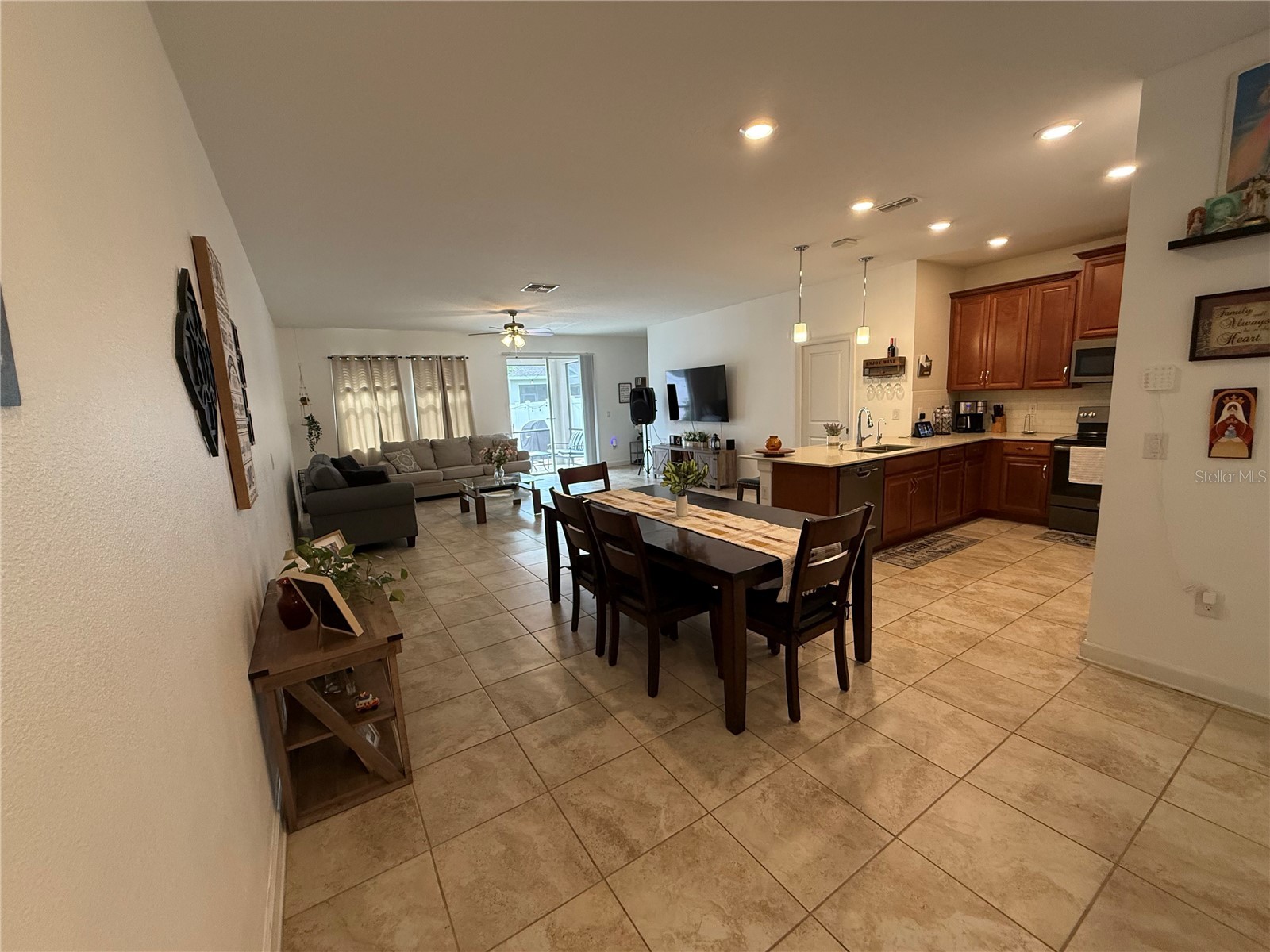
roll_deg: +2.2
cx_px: 635
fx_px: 514
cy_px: 476
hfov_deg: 102.1
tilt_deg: -8.0
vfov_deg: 85.7
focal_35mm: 14
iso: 320
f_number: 2.2
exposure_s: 1/120
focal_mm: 2.22
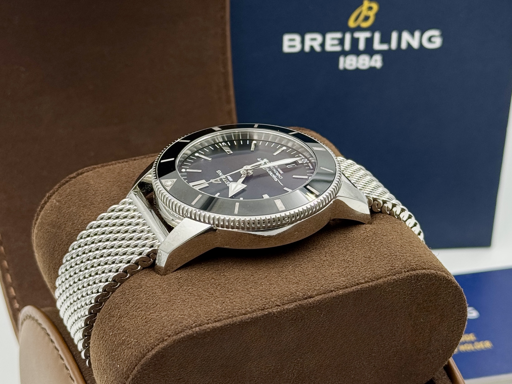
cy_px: 192
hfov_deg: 50.1
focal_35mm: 37
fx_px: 547
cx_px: 256
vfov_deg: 38.7
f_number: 1.78
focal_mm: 6.76
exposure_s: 1/100
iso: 50
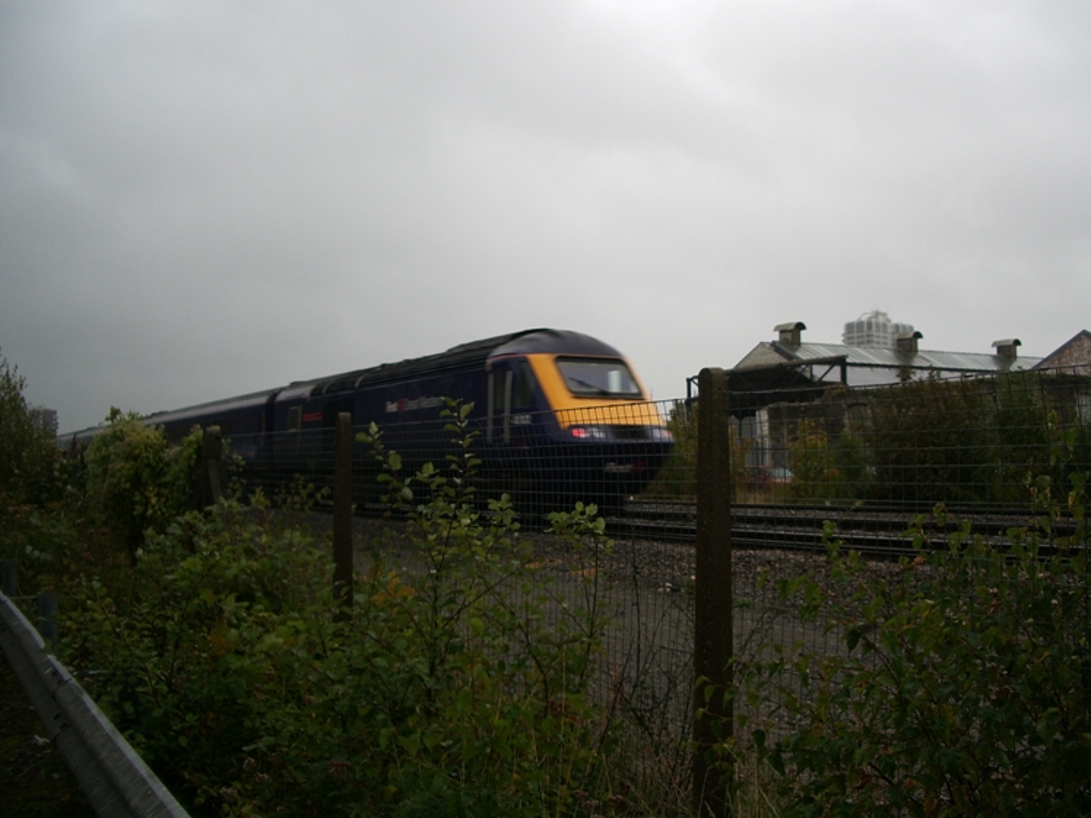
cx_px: 555
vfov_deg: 39.6
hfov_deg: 51.4
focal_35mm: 36
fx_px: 1134
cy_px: 403
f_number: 2.6
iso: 50
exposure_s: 1/60
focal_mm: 5.8
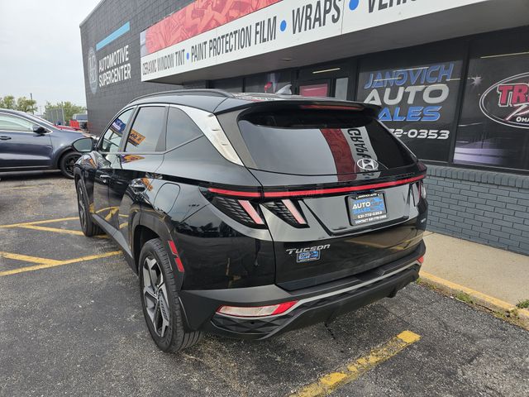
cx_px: 264
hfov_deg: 73.9
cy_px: 198
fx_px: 351
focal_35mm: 23
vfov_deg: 58.9
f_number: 1.7
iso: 10
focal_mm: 6.3
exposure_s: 1/207
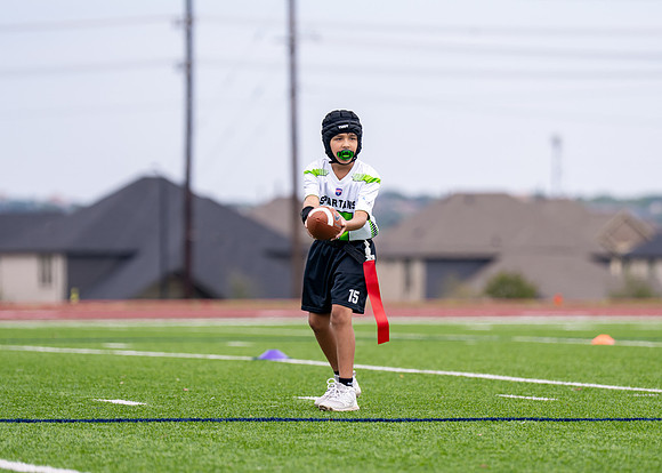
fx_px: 4595
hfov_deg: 8.2
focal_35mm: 244
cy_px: 214
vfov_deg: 5.9
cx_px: 356
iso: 125
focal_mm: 155
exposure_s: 1/1600
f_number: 2.8
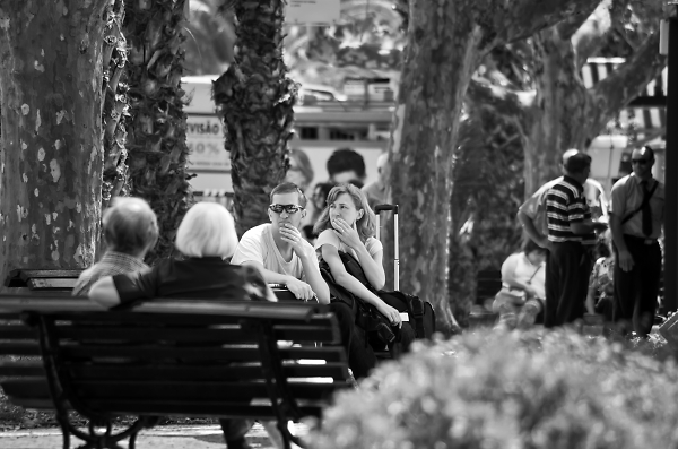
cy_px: 224
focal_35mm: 450
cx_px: 339
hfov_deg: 4.6
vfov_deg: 3.0
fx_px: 8455
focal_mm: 300
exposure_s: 1/200
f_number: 5.8
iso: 200
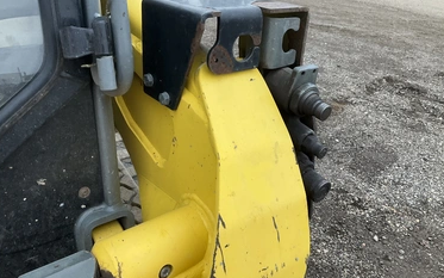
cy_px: 122
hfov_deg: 58.1
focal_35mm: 33
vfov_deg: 38.2
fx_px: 399
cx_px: 232
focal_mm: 3
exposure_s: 1/122
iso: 40
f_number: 1.8
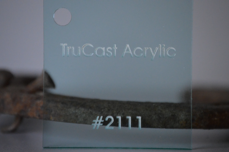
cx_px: 114
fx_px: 1907
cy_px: 76
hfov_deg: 6.9
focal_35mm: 300
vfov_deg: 4.6
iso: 3200
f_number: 5.6
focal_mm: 200
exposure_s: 1/400
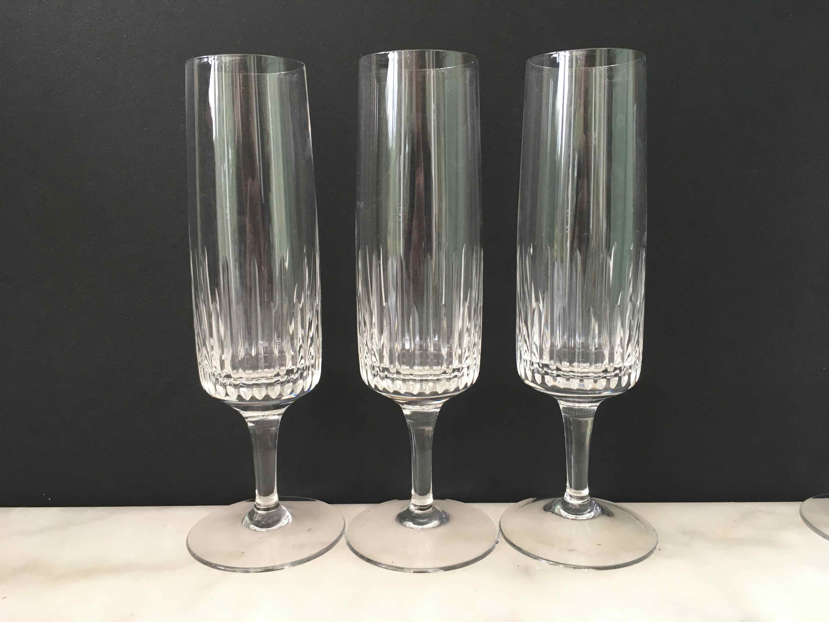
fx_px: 695
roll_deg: -0.1
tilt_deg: -11.9
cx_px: 414
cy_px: 311
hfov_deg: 61.7
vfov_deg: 48.2
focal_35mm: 29
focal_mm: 4.15
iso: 100
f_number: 2.2
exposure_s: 1/33
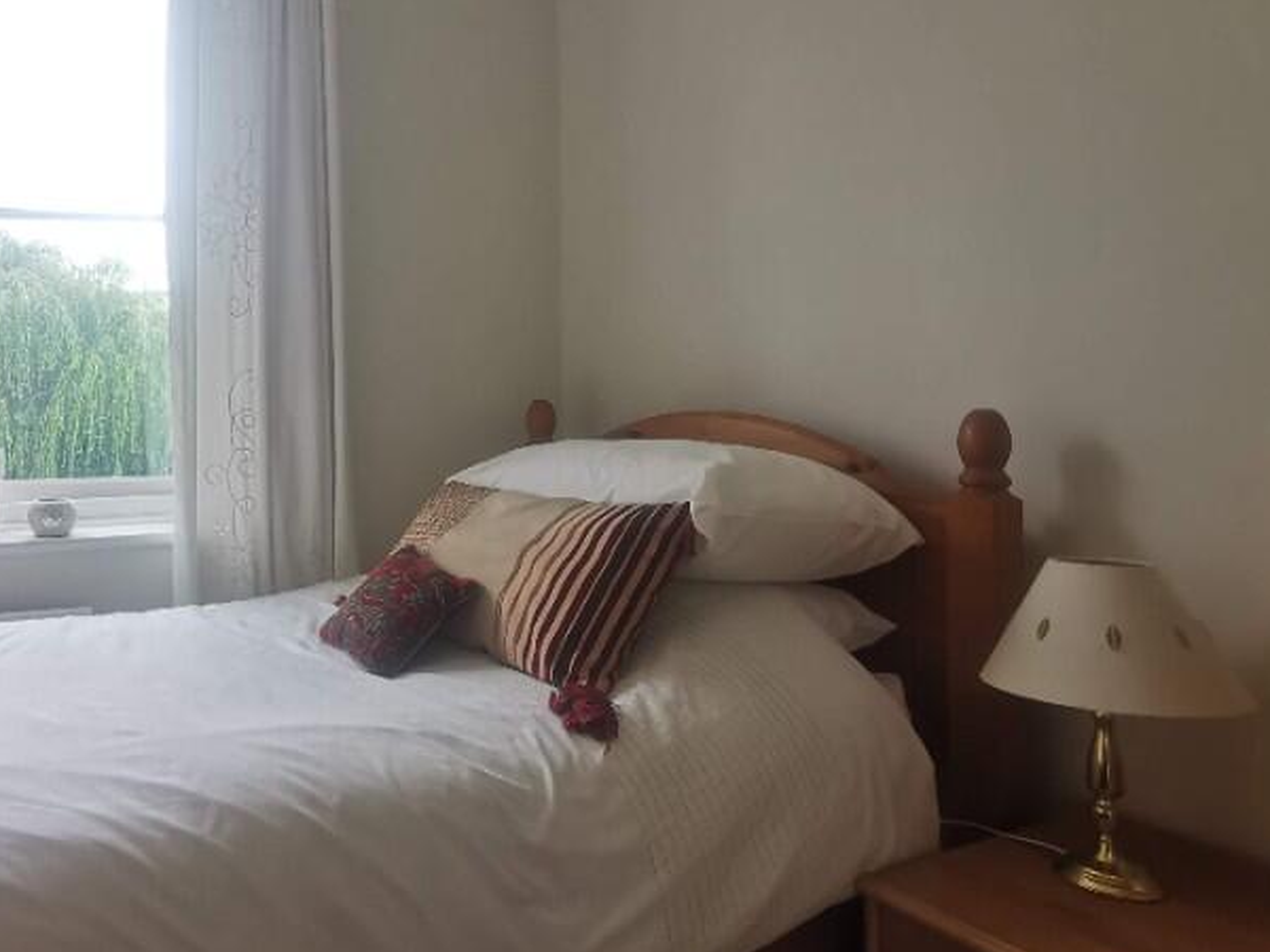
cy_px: 366
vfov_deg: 47.8
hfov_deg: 58.4
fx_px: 1064
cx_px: 315
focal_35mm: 29
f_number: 2.2
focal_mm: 2.26
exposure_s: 1/100
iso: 100
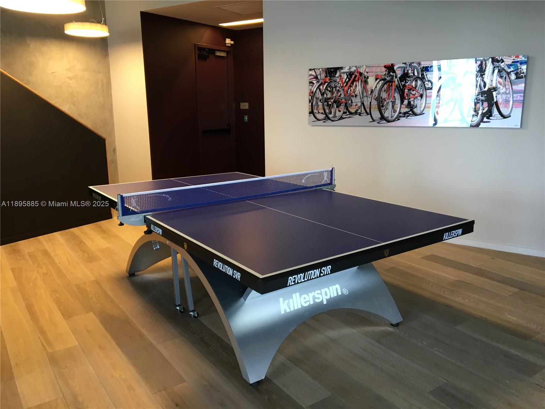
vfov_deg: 48.2
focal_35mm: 29
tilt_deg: -12.4
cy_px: 204
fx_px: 457
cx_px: 272
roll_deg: +0.2
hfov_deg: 61.7
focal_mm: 4.15
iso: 80
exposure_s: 1/30
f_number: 2.2
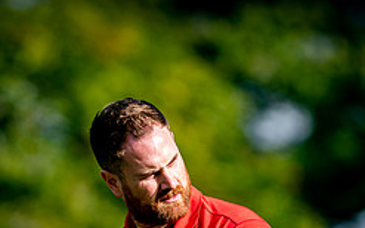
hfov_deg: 2.0
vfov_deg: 1.2
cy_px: 281
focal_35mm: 1078
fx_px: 10716
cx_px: 145
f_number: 2.8
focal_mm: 300
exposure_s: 1/1600
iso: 180
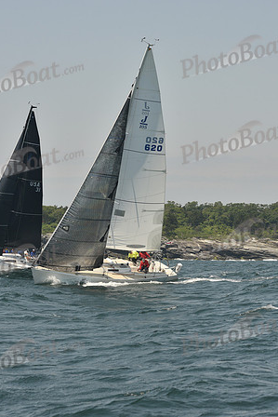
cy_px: 202
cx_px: 132
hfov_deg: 11.5
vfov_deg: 17.2
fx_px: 1377
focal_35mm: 119
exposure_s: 1/640
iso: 250
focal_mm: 92
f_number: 7.1
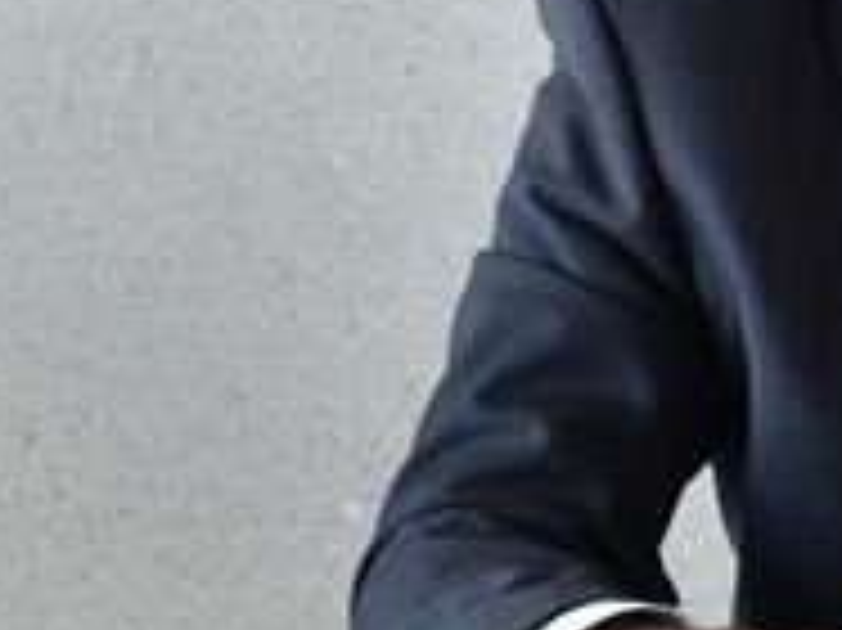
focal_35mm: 865
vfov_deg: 1.7
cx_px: 1054
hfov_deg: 2.3
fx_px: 21027
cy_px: -18
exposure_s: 1/8
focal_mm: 140
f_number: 5.6
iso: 200
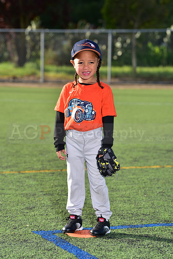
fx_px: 936
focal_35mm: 130
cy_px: 130
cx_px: 86
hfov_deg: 10.6
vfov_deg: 15.8
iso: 64
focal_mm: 130
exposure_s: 1/250
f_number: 5
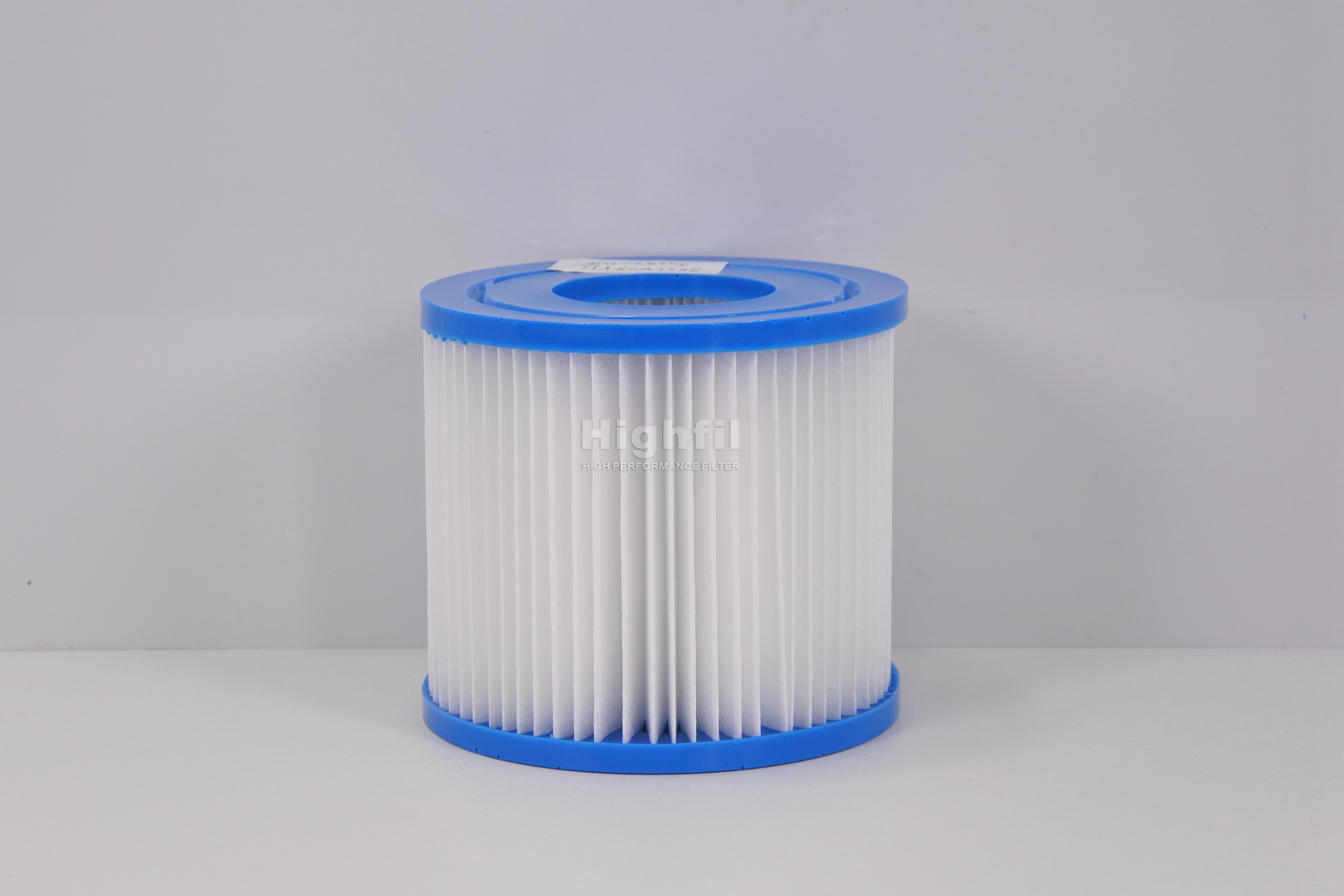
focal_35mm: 91
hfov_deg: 22.4
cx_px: 666
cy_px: 445
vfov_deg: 15.0
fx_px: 3397
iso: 200
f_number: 5.6
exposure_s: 1/125
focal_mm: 33.6
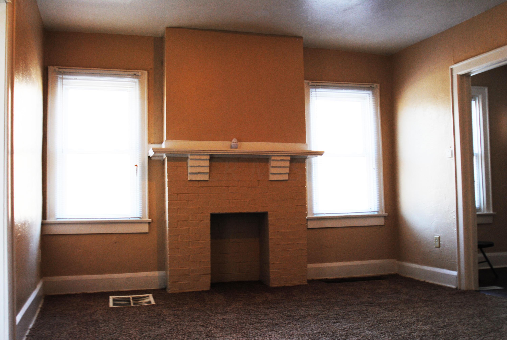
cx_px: 254
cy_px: 170
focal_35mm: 36
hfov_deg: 53.1
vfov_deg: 37.0
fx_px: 508
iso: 200
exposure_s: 1/30
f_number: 4.5
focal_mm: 24
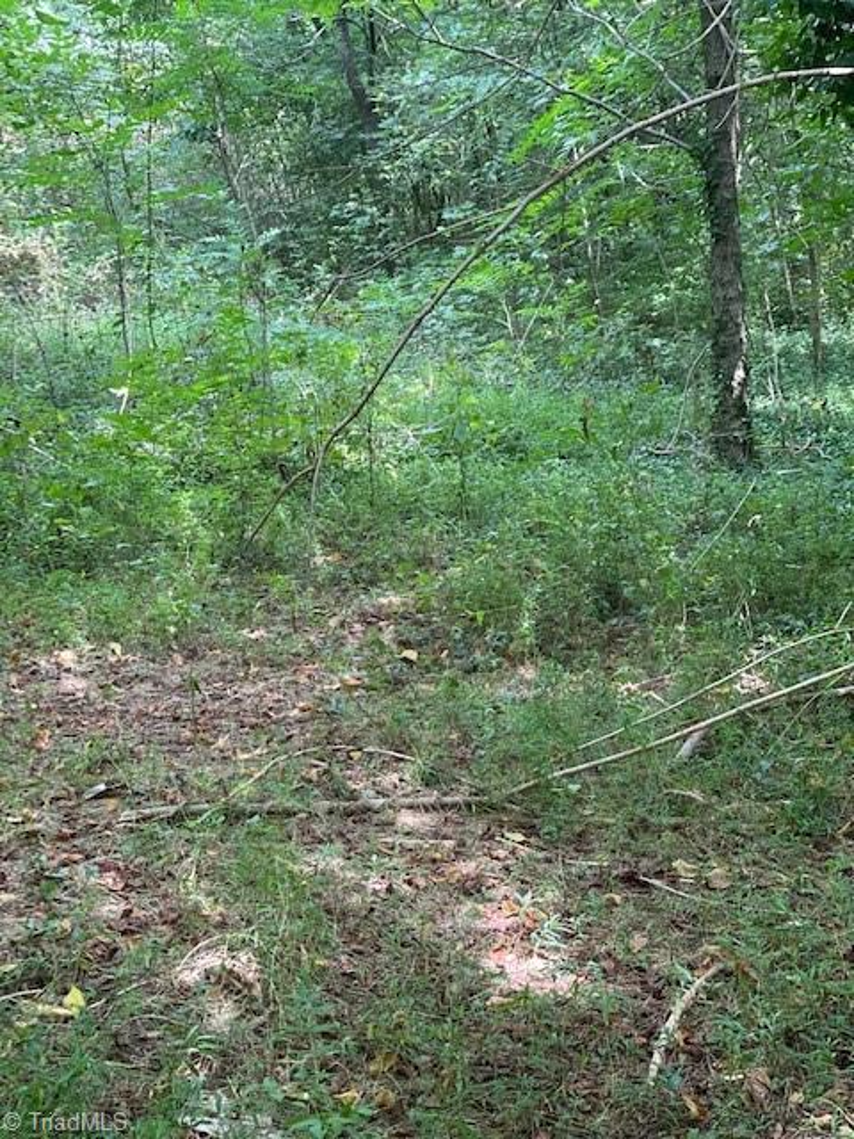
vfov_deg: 30.3
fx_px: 2105
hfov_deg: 22.9
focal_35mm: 64
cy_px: 570
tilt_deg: -11.6
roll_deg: +2.3
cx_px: 427
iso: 250
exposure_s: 1/121
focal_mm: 7.5
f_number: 2.2
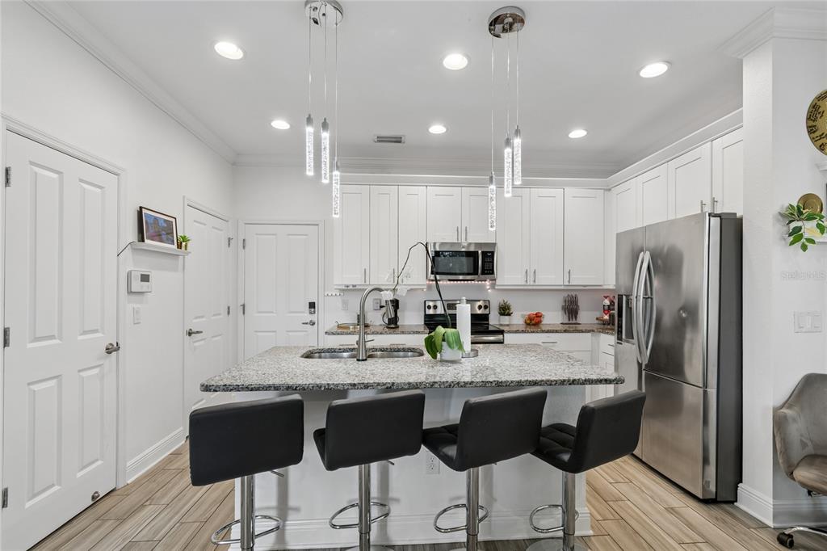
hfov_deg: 100.4
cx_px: 414
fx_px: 344
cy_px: 276
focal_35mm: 15
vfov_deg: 77.3
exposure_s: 1/8
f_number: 7.1
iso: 100
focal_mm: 10
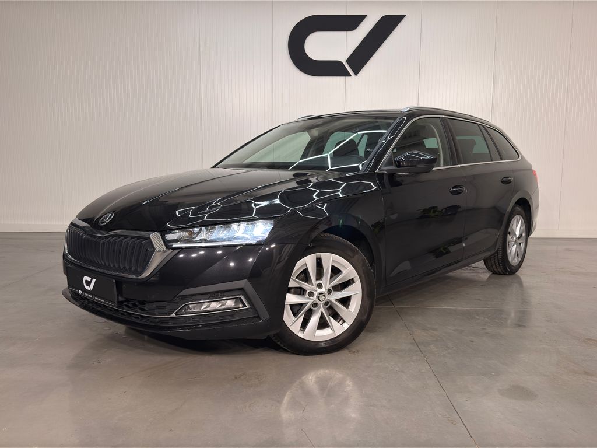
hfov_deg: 61.7
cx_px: 298
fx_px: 500
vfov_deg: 48.2
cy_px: 224
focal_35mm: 29
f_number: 1.78
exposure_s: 1/100
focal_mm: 6.76
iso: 50
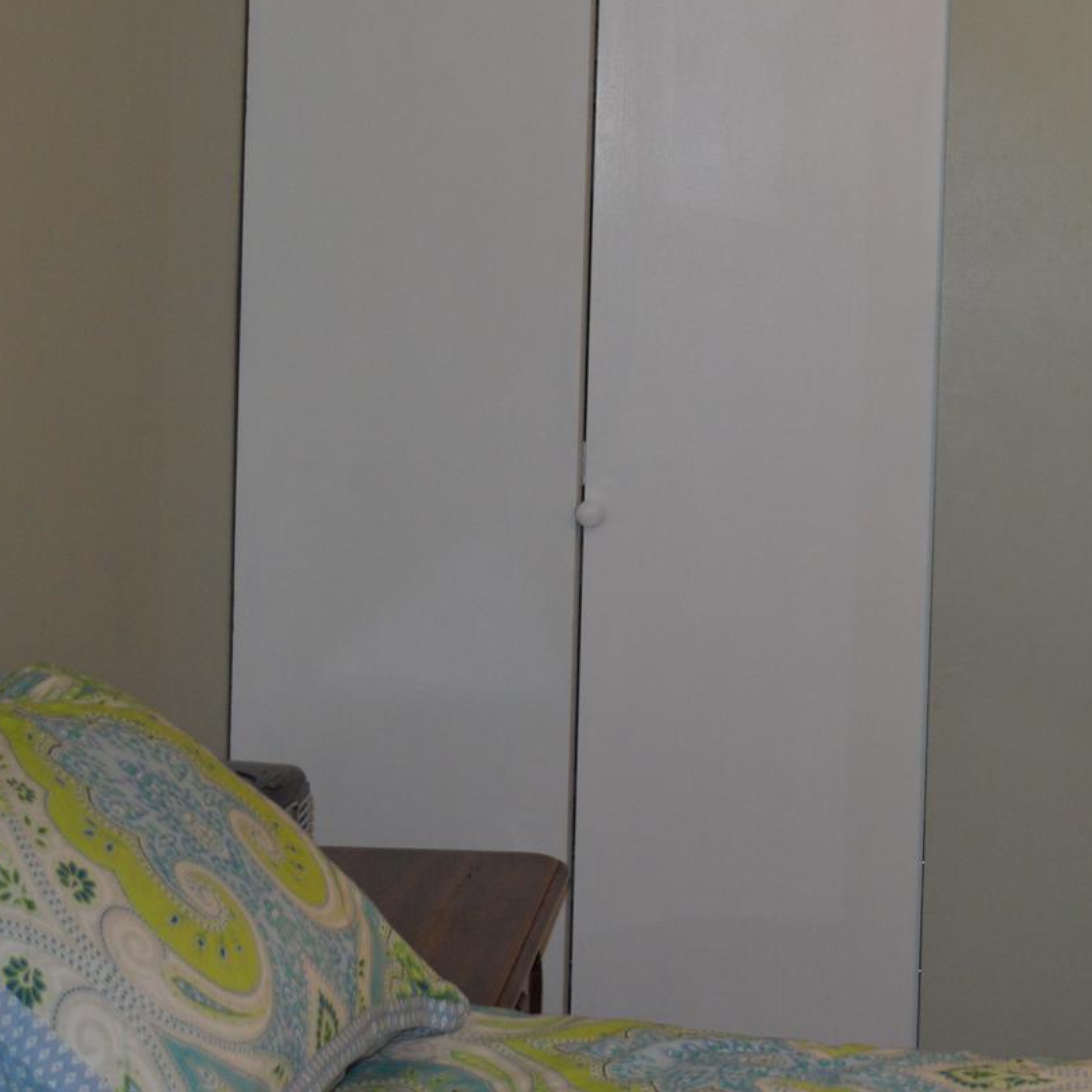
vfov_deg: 20.4
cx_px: 1001
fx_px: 2998
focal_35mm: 84
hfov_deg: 20.2
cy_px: 239
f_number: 4.2
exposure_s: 1/60
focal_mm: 26
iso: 560
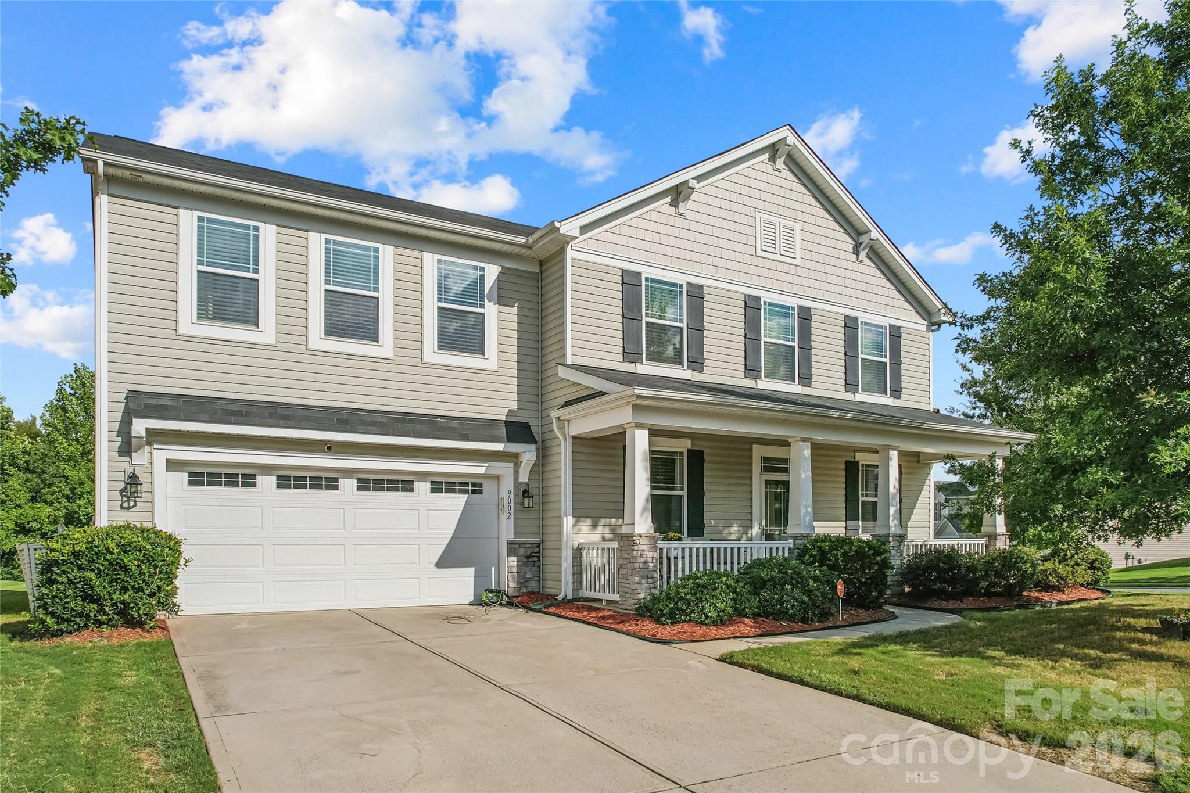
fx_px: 727
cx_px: 595
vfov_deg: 57.2
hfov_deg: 78.6
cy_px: 396
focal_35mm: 22
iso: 100
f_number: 2.8
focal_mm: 8.4
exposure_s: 1/500
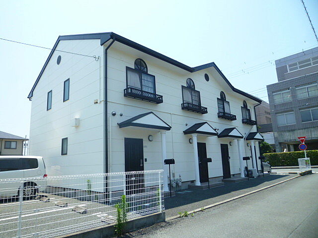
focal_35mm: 24
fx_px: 220
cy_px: 119
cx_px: 159
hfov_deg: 71.6
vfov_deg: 56.8
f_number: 4
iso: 80
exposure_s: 1/400
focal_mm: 4.3
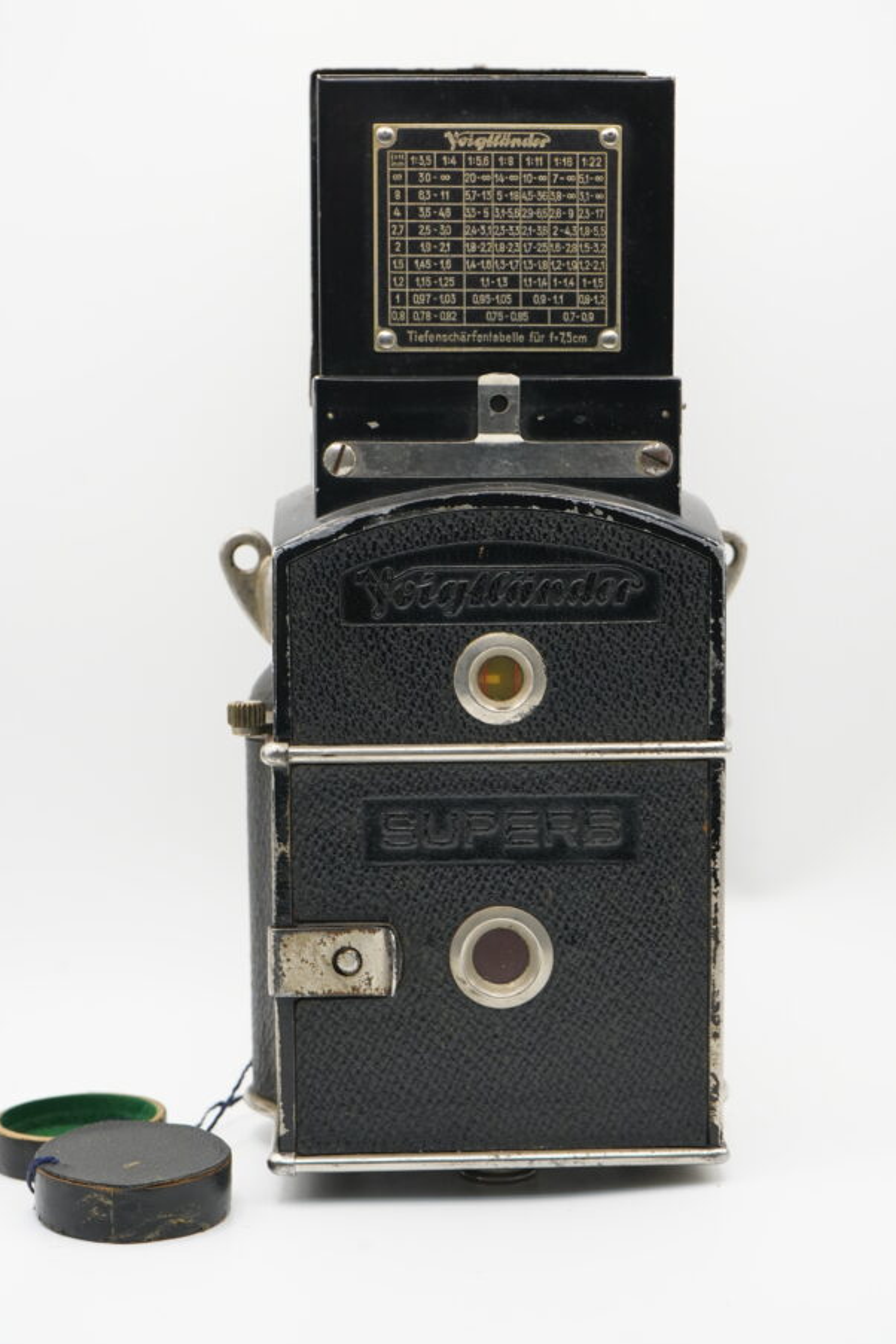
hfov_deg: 23.0
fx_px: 2202
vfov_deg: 33.9
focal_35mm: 59
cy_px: 700
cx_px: 473
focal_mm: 52
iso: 2500
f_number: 9
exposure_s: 1/125
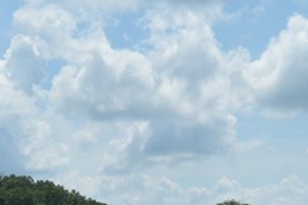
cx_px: -30
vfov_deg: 10.6
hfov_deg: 17.0
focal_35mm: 117
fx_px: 1000
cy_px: 430
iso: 800
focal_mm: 18
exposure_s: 1/1000
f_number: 16
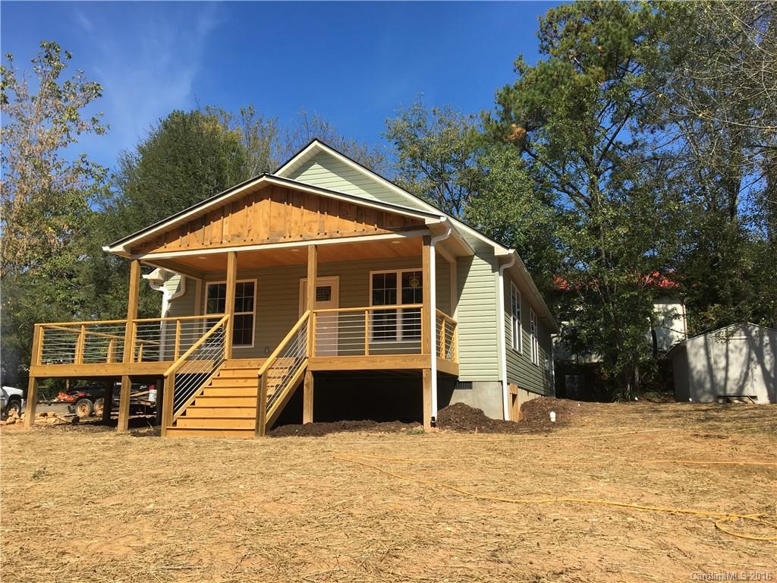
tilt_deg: +10.5
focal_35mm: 29
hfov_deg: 61.7
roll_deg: -0.9
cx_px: 388
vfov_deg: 48.2
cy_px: 292
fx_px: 651
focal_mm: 4.15
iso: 25
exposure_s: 1/1282
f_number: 2.2
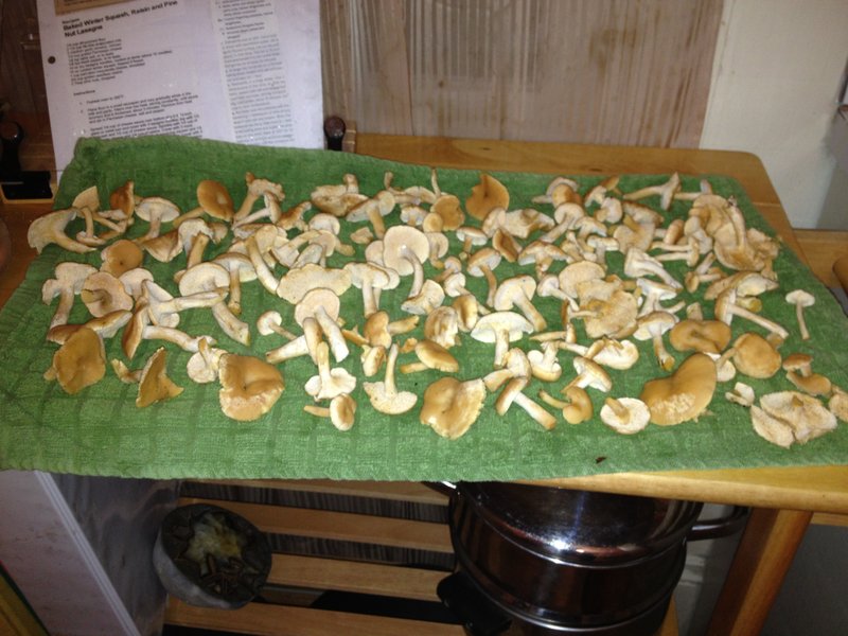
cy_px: 318
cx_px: 424
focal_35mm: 35
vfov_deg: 40.7
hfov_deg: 52.6
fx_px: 857
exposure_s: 1/16
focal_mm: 4.28
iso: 100
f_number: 2.4
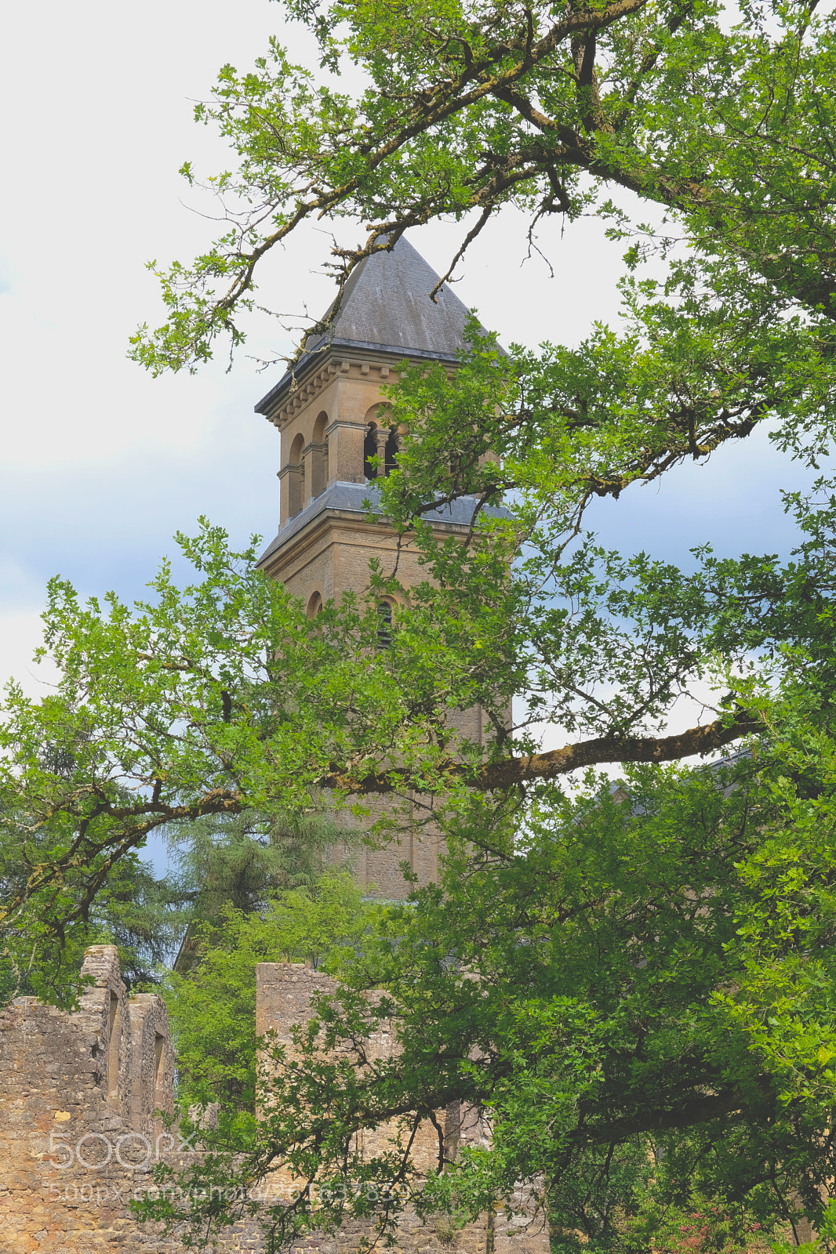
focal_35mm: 83
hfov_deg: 16.4
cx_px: 418
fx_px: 2892
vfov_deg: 24.5
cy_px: 627
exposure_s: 1/250
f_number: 10
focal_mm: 55
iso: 400
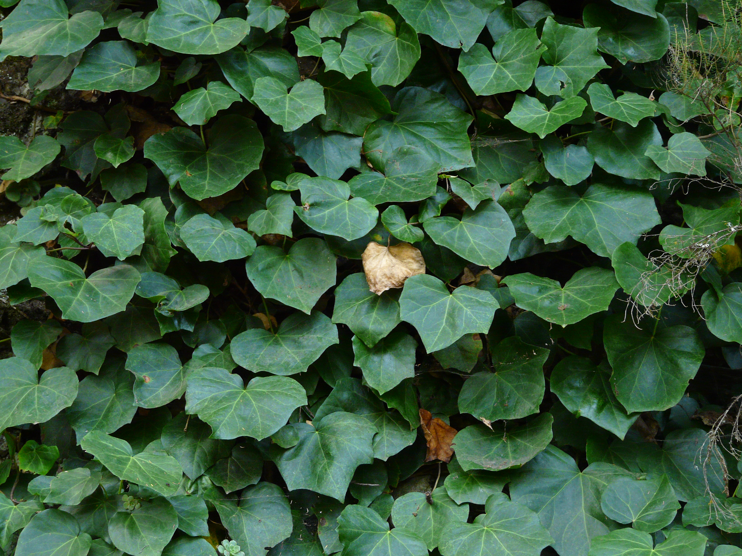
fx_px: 2058
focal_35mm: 96
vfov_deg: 15.4
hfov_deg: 20.4
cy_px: 278
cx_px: 371
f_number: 3.6
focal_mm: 15.8
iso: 200
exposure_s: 1/15
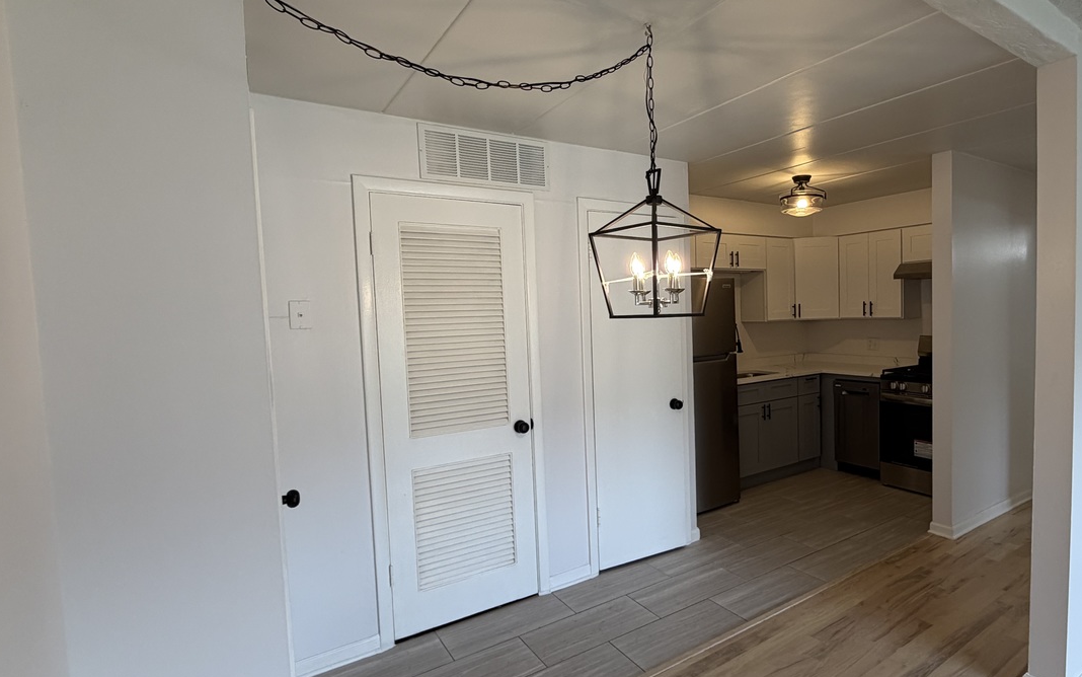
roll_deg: +2.0
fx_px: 590
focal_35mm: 20
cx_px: 650
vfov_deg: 59.7
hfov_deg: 84.0
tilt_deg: -3.4
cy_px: 345
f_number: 2.2
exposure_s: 1/120
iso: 125
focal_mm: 2.22
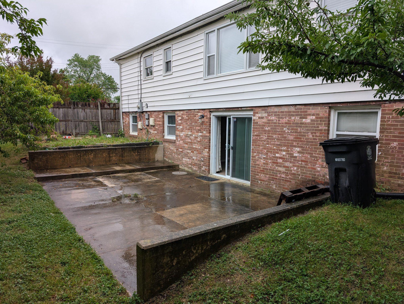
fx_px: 280
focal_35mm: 24
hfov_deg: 71.5
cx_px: 202
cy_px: 152
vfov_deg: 56.9
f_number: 1.68
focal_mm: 6.9
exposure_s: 1/189
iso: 20
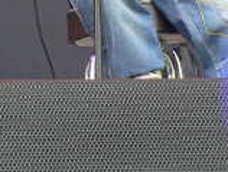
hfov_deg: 5.7
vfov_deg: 4.3
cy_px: -86
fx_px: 2282
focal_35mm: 346
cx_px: -80
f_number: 3.2
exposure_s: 1/60
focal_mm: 16.5
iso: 64
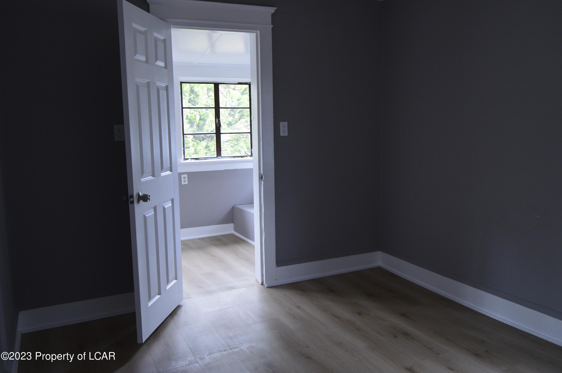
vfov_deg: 45.6
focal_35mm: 28
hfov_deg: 64.6
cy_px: 186
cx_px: 281
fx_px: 444
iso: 800
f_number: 5.6
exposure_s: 1/60
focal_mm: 19
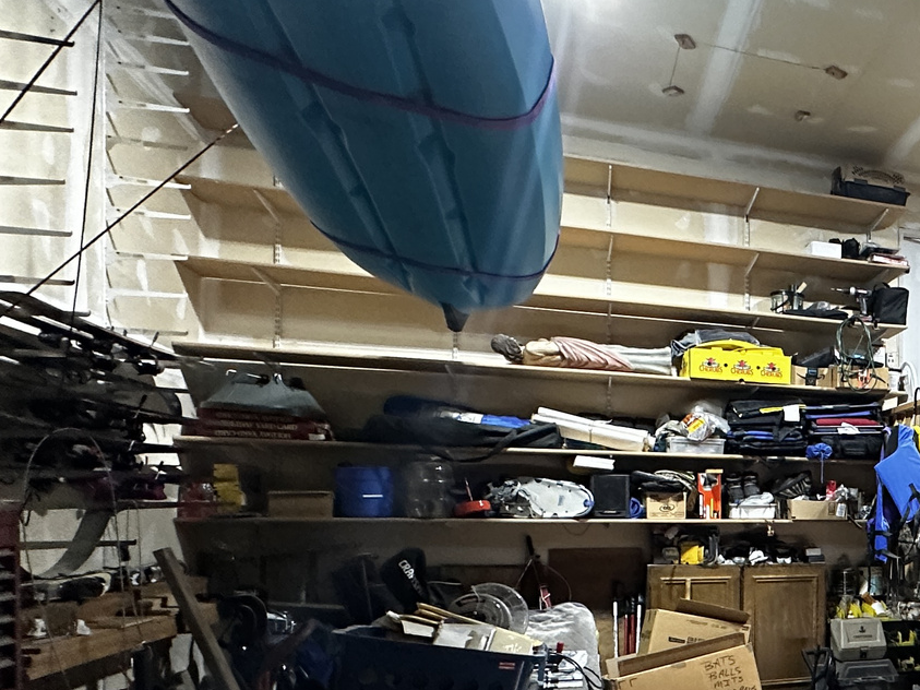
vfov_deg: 40.5
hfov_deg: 43.9
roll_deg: -0.3
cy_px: 522
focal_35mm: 34
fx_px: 903
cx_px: 969
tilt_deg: -0.5
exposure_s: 1/60
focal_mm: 2.22
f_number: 2.2
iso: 500
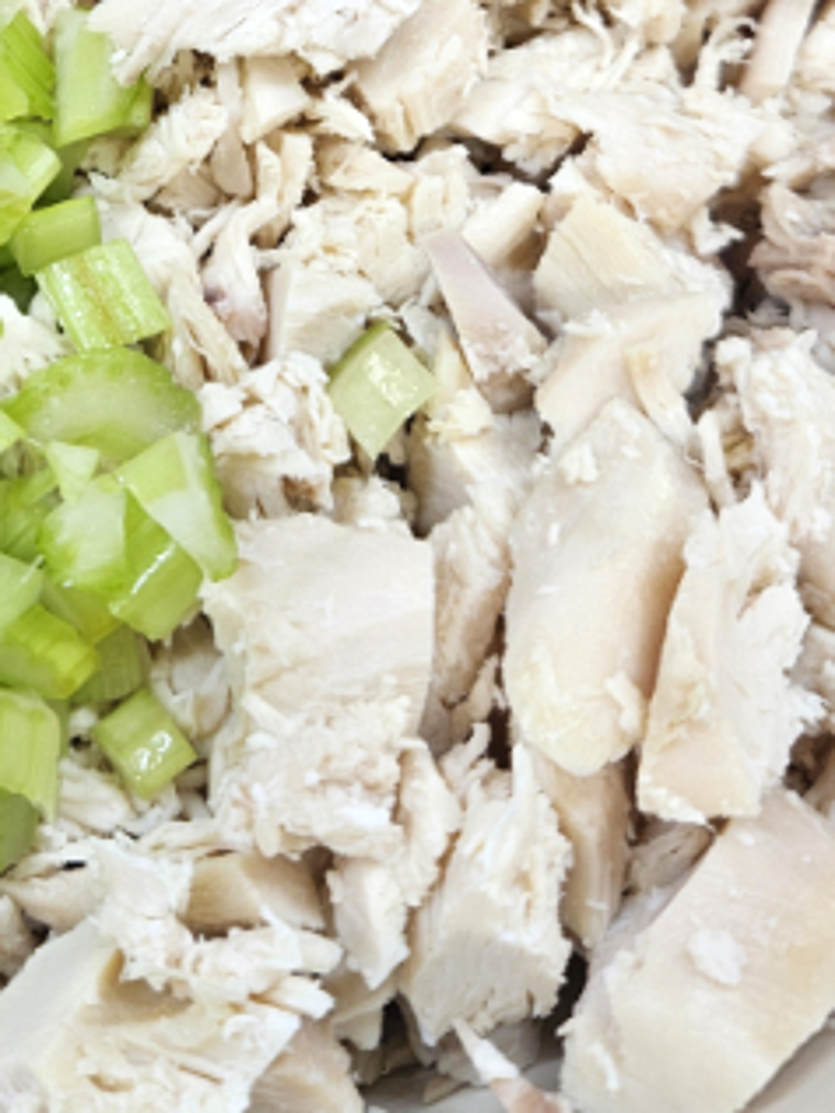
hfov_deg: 24.9
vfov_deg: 30.5
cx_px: 189
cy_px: -35
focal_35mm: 58
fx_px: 1864
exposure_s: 1/51
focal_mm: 5.4
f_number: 1.8
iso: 80
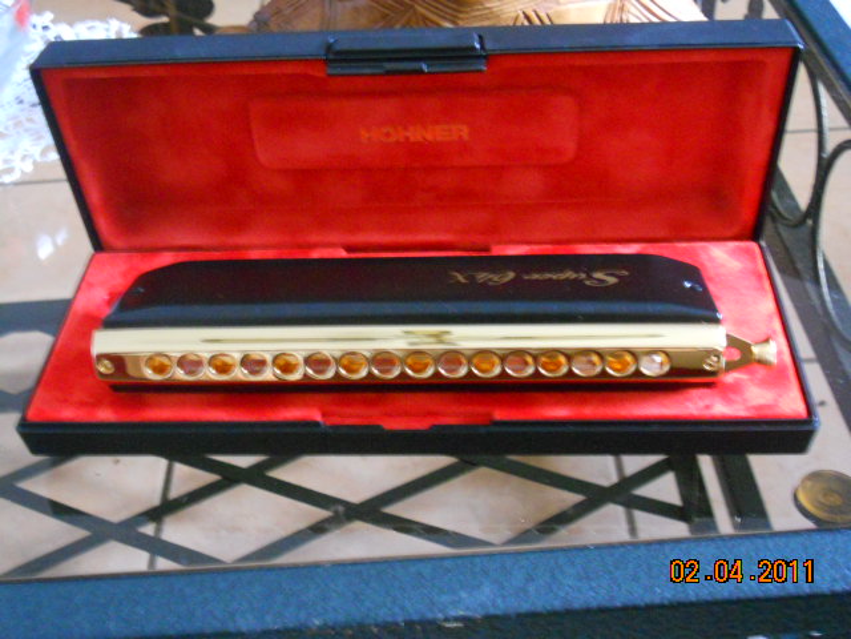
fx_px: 1131
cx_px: 426
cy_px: 320
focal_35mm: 46
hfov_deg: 41.2
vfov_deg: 31.5
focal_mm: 8.2
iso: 800
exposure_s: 1/6
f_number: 4.3
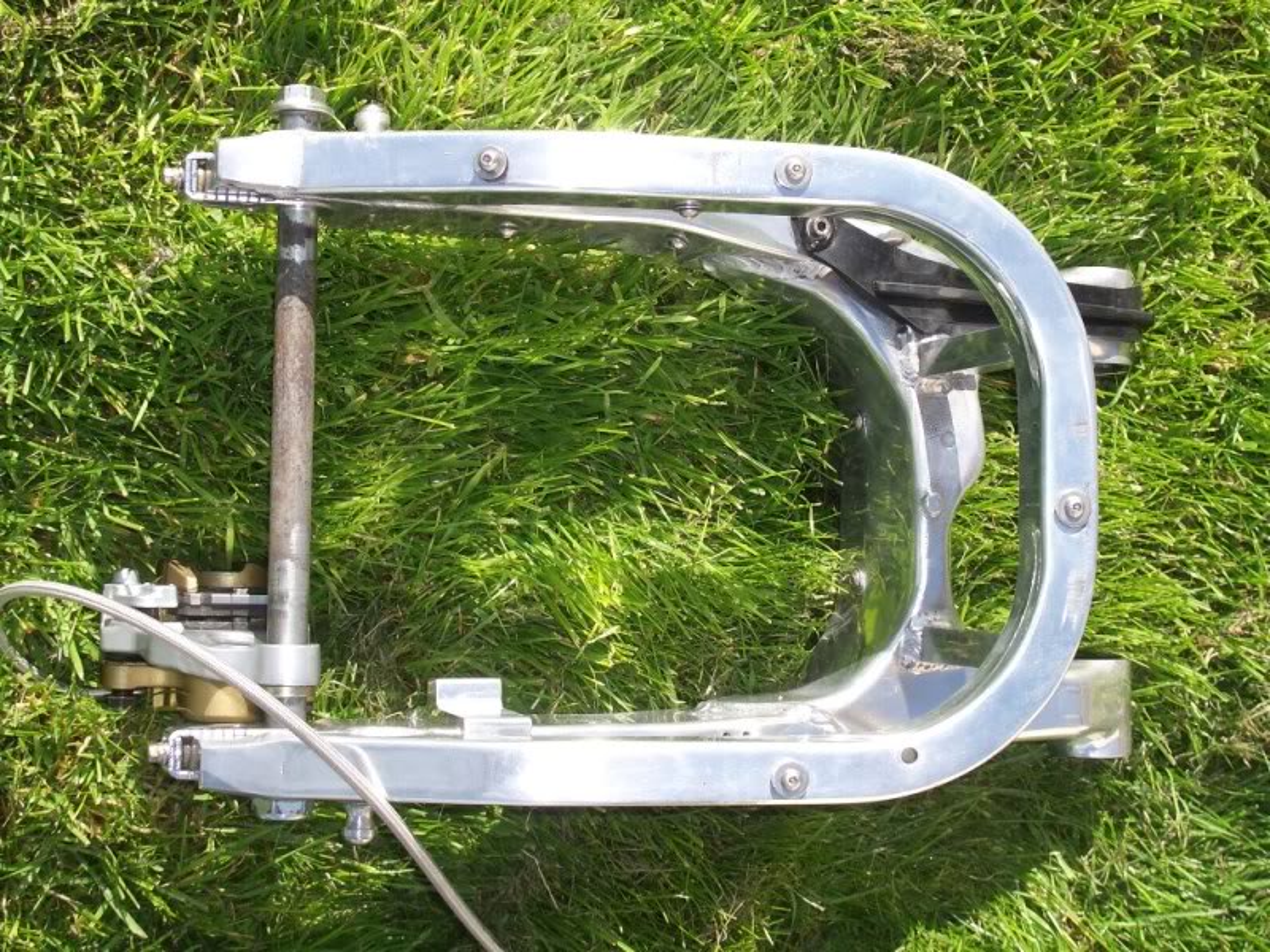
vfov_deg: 29.7
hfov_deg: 38.9
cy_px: 476
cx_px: 635
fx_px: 1798
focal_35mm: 49
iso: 80
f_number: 5
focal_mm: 8.2
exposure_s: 1/160
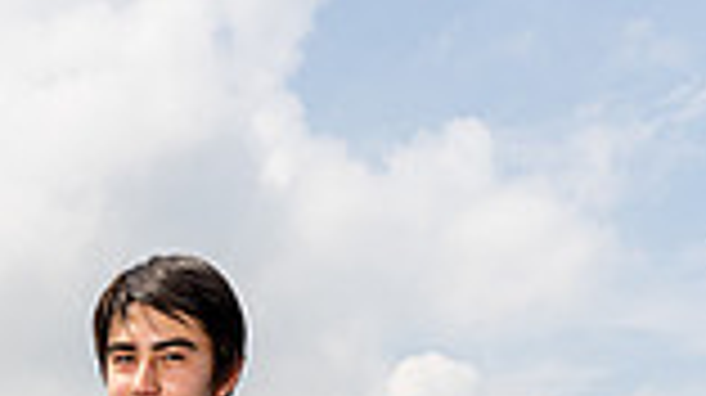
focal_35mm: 90
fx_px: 1683
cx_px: 121
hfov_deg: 23.3
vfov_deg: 11.1
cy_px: 972
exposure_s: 1/250
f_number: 8
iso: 100
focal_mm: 30
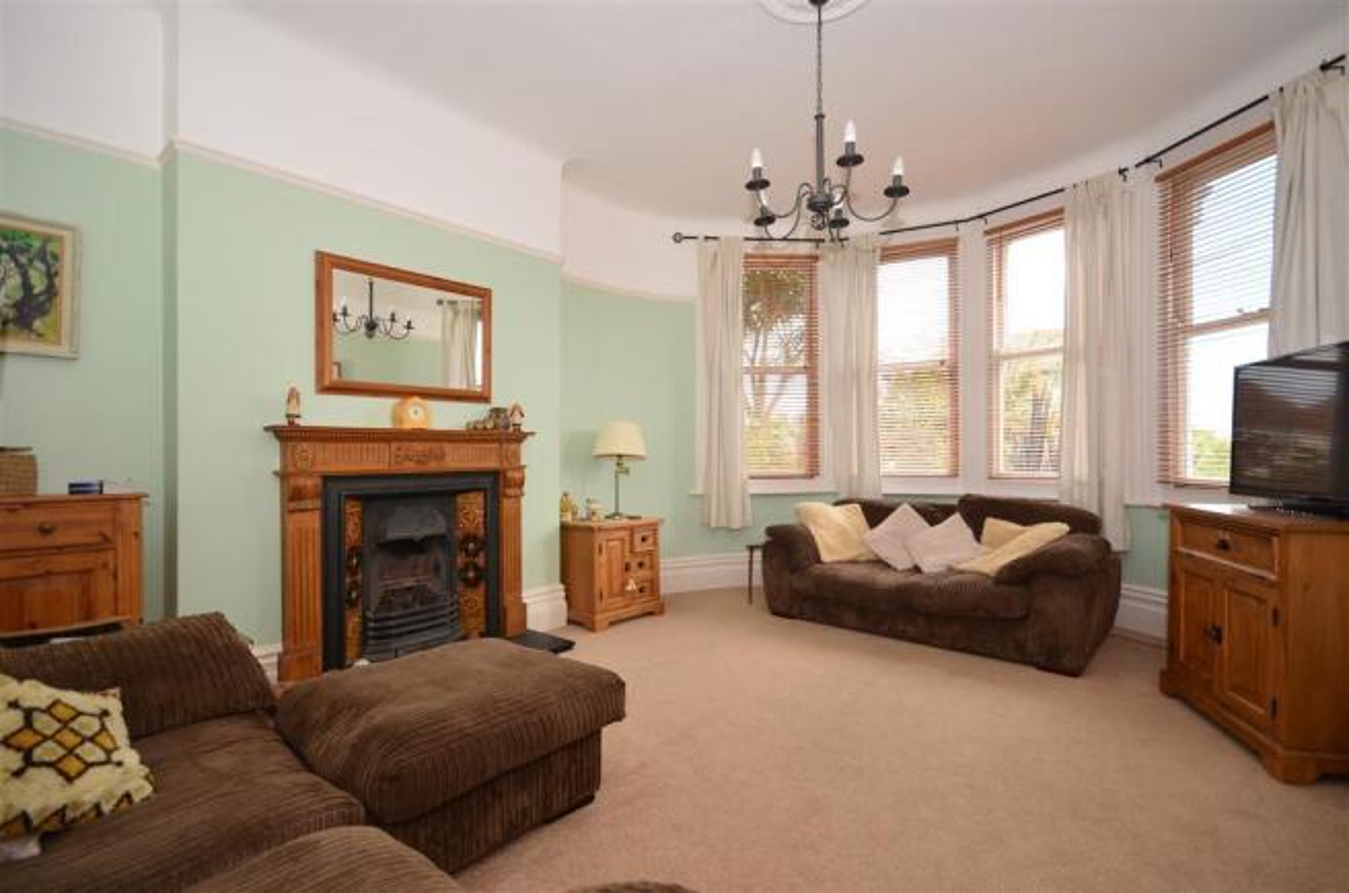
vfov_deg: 67.1
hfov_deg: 90.1
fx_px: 673
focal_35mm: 18
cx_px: 674
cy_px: 446
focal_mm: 12
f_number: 5.6
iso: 200
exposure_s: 1/80
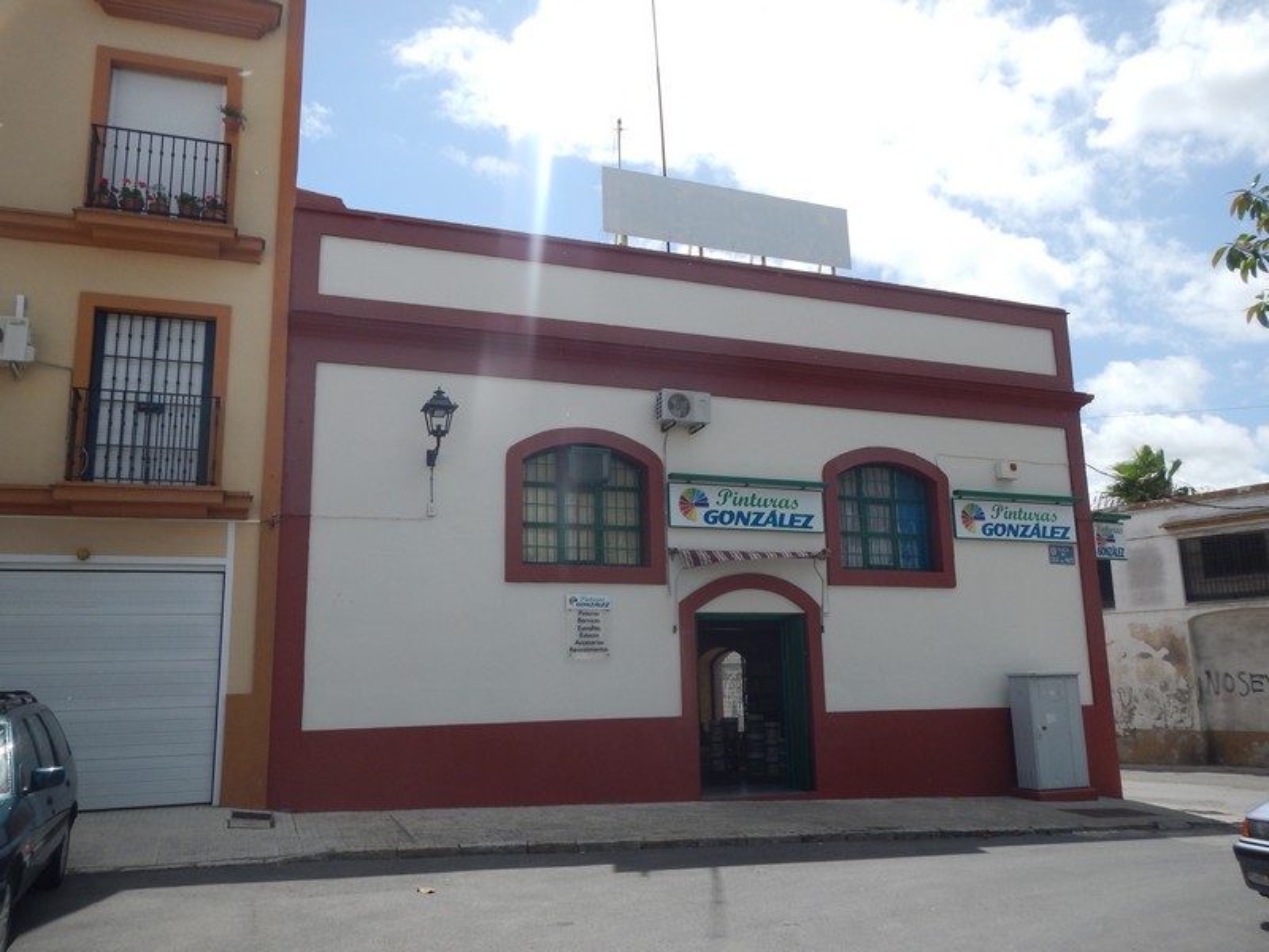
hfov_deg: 63.4
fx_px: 1026
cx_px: 634
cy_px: 476
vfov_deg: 49.7
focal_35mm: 28
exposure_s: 1/1250
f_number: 3.9
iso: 125
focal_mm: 5
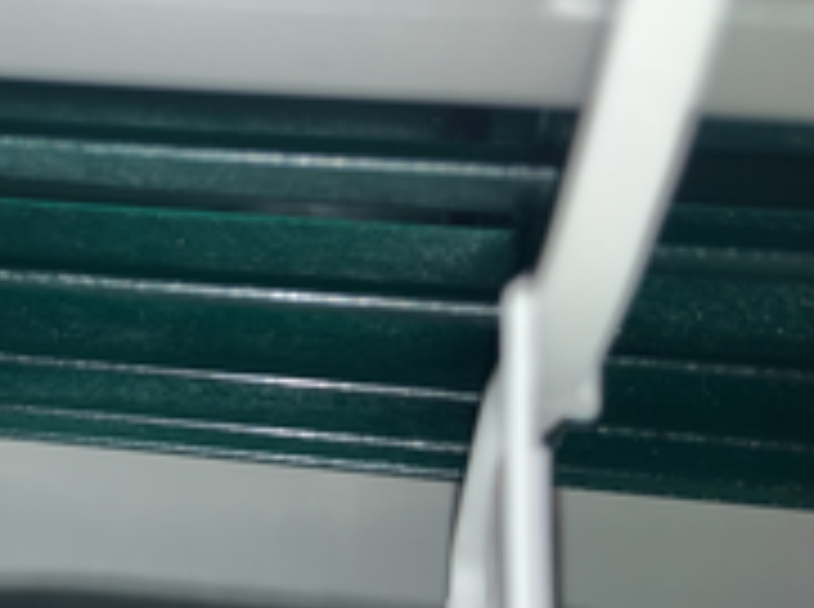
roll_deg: -10.3
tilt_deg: +42.4
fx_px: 1455
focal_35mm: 62
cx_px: 126
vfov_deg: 23.5
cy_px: 387
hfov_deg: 30.3
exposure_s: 1/33
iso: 25
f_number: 1.8
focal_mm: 3.99
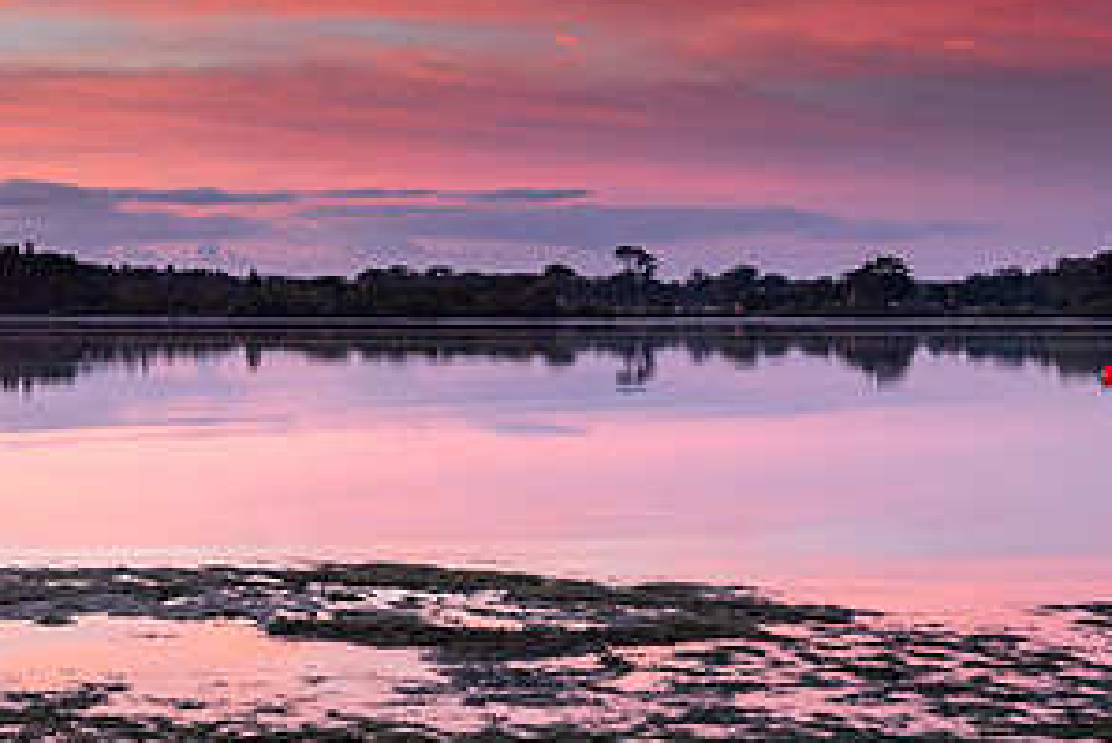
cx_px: 229
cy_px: 163
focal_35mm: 75
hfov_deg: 26.5
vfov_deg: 18.1
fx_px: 2318
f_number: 7.1
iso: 200
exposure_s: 1/1.25
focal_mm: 25
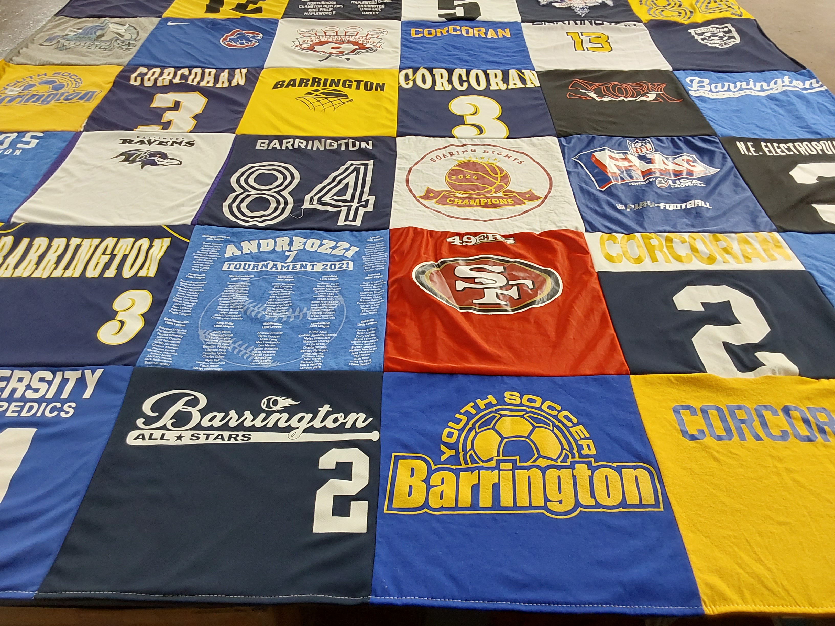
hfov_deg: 63.4
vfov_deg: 49.7
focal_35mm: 28
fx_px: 675
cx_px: 418
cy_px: 313
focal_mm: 2.91
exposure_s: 1/50
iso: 125
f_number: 1.9
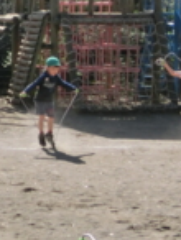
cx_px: -109
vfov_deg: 12.6
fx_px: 1084
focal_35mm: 156
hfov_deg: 9.2
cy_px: 38
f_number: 4.5
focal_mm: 10.11
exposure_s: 1/1000
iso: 160
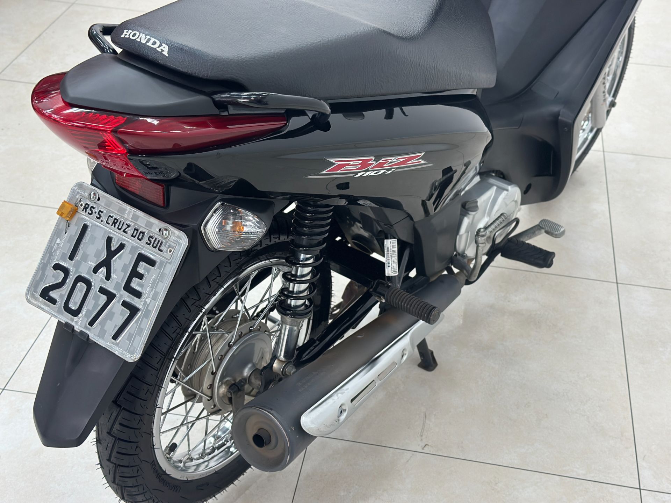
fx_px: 930
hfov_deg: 39.7
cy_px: 252
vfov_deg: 30.3
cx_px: 336
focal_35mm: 48
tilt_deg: -36.0
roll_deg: -2.2
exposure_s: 1/120
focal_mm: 6.86
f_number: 1.78
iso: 200
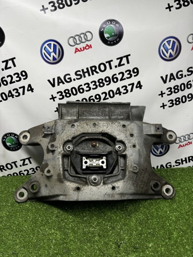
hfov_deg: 56.8
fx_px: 178
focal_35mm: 24
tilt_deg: -18.7
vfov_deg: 71.6
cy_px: 128
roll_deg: +0.8
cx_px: 96
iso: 50
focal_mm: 6.76
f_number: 1.78
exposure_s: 1/136
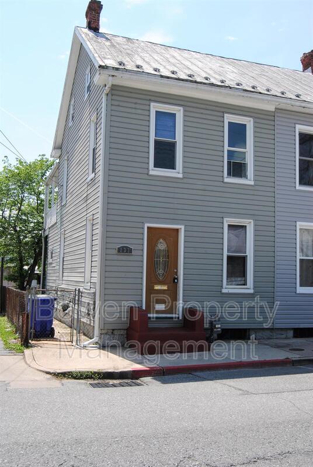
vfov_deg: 53.1
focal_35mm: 36
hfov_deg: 37.0
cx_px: 156
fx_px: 468
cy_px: 234
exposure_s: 1/250
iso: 100
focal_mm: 24
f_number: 8
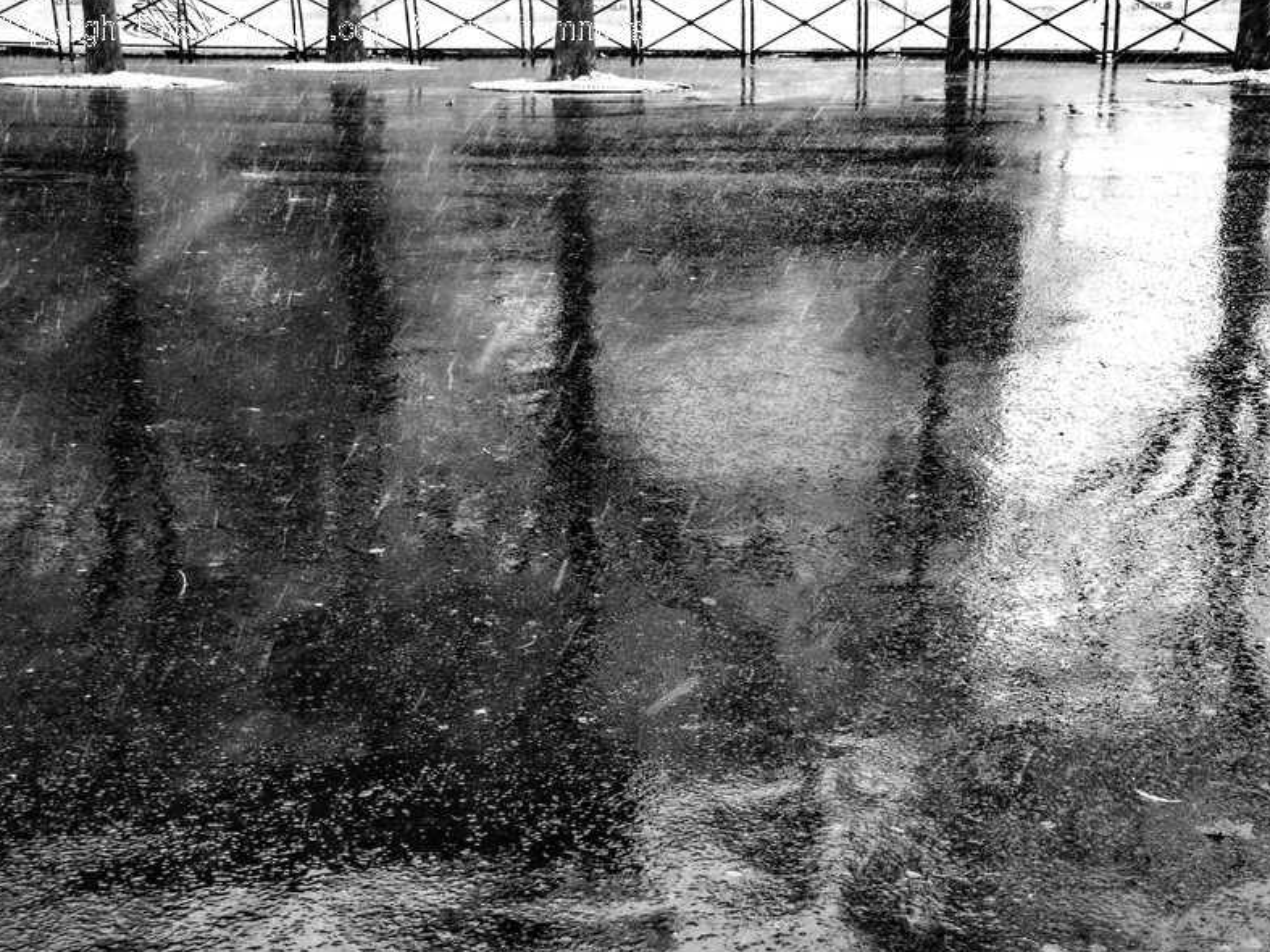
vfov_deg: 26.6
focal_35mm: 55
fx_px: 2018
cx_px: 715
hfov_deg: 34.9
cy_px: 474
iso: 1600
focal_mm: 50
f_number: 18
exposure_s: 1/40
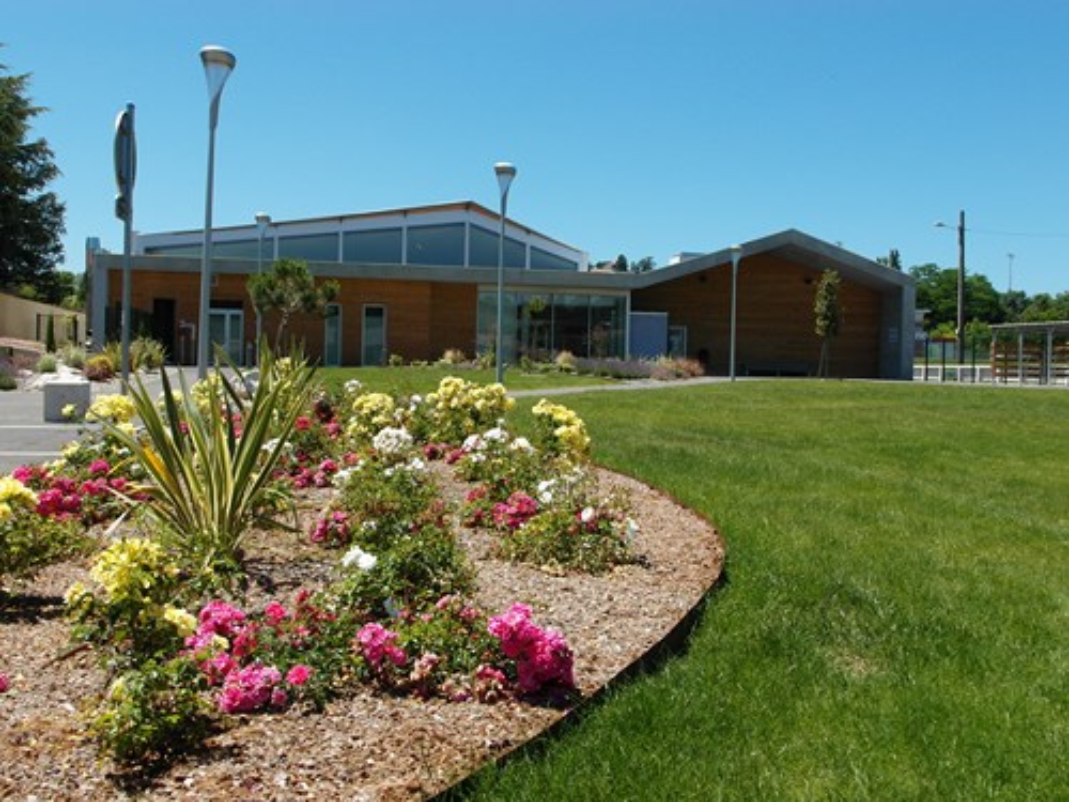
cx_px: 534
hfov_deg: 44.8
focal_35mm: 42
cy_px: 401
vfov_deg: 34.3
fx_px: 1297
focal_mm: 7.5
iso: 100
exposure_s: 1/1000
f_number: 4
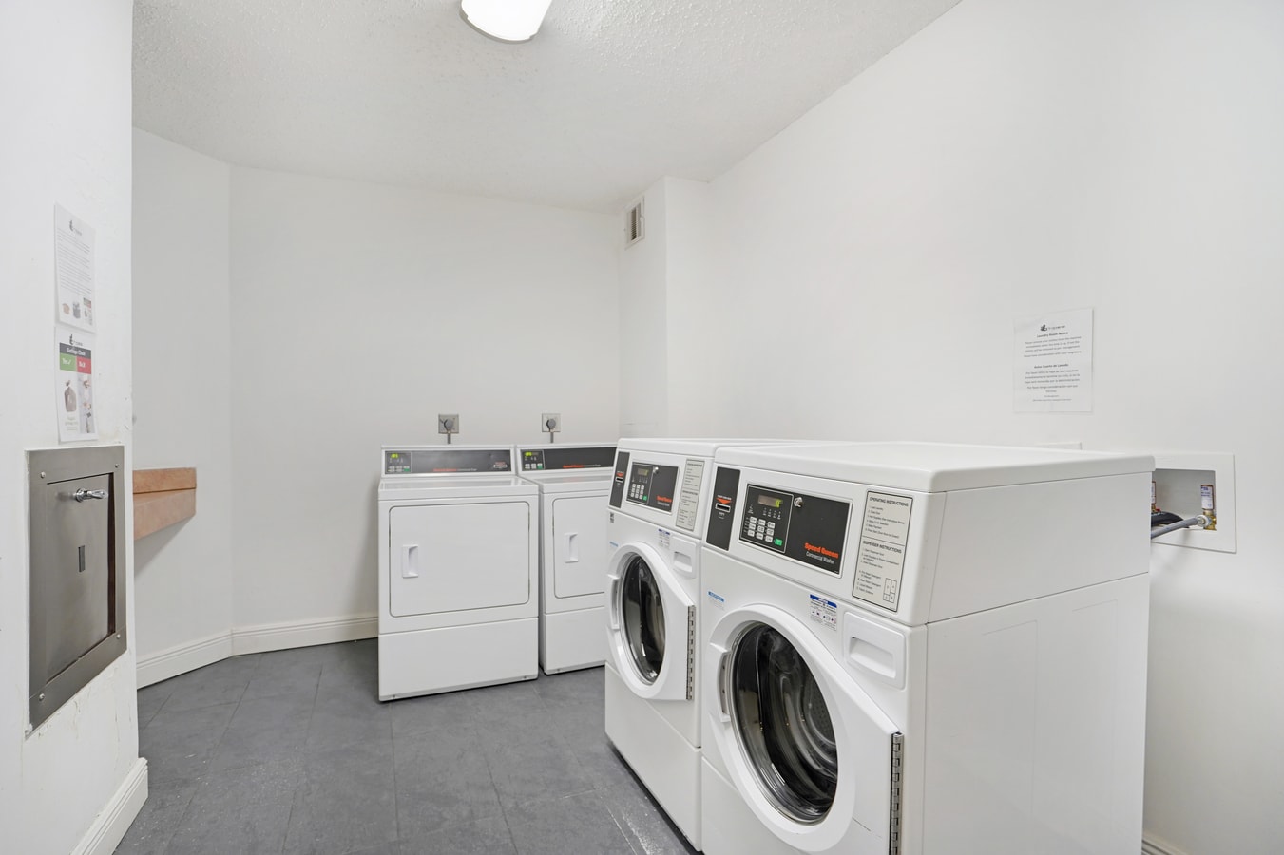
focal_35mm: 16
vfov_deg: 73.7
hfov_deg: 96.8
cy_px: 428
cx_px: 642
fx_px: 570
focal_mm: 16
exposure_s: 1/125
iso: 640
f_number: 4
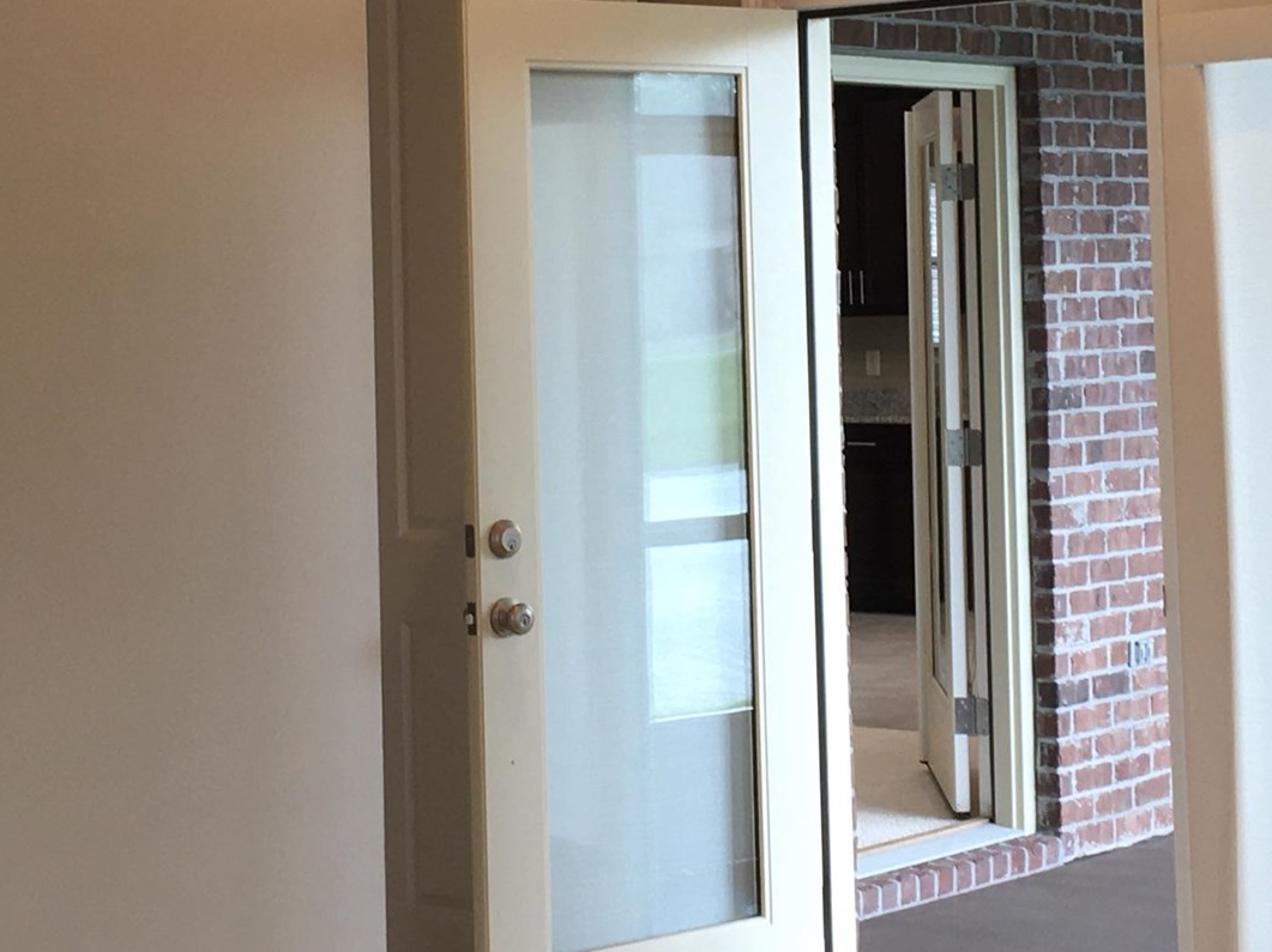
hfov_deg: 23.3
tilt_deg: +3.7
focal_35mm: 84
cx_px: 656
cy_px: 141
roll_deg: +1.3
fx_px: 3086
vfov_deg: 17.4
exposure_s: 1/30
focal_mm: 4.15
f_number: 2.2
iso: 25
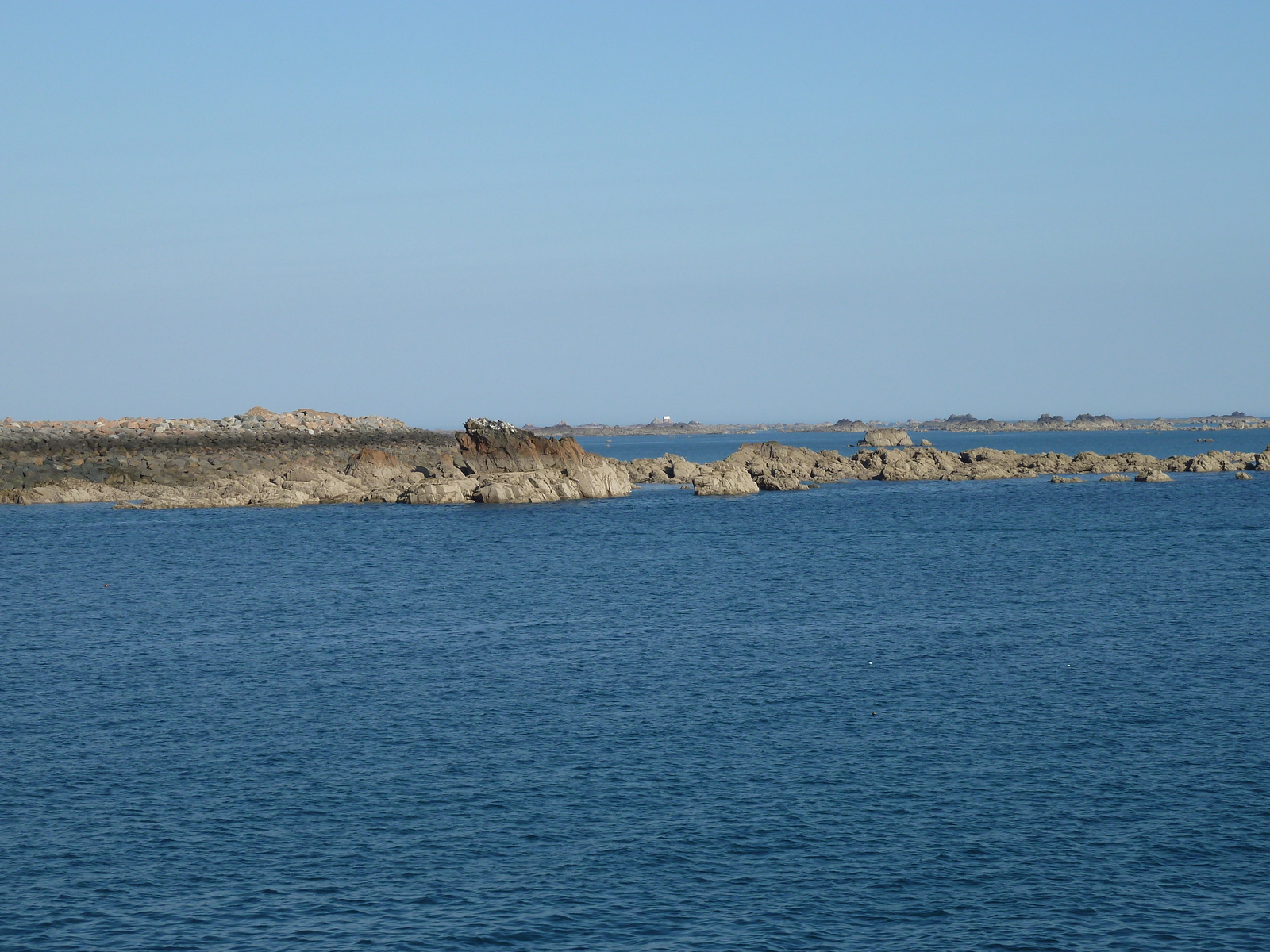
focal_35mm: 83
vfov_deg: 17.8
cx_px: 635
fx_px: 3045
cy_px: 476
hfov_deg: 23.6
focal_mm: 13.7
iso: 80
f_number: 5
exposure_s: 1/400
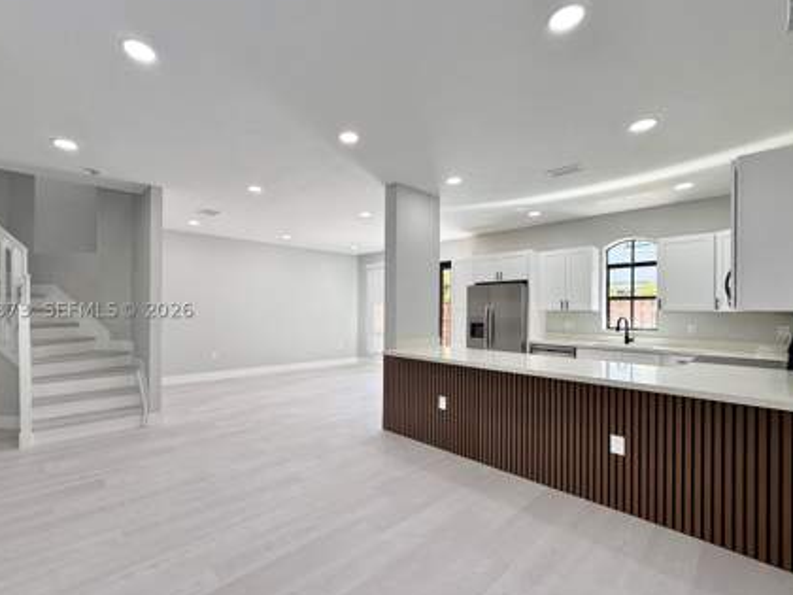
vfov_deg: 78.1
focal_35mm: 16
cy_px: 310
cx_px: 366
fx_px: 367
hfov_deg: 94.3
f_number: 2.2
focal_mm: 2.22
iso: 50
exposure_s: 1/127
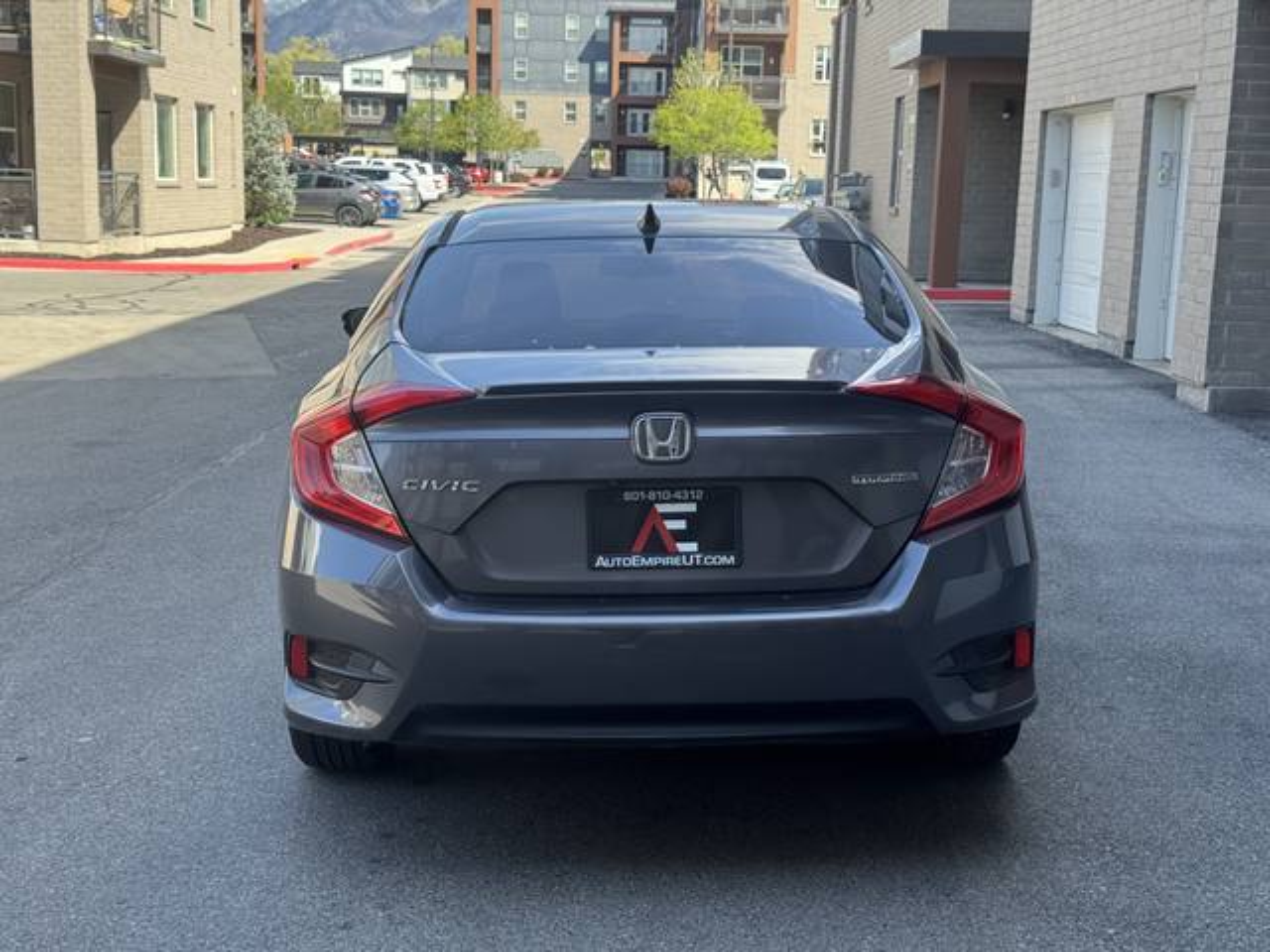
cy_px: 476
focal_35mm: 48
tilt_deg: -9.7
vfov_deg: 30.3
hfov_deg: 39.7
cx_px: 635
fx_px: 1761
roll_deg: -1.7
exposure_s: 1/822
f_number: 1.78
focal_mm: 6.76
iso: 64
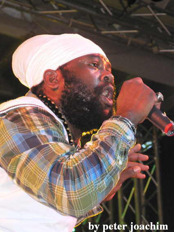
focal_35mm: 160
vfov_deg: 12.4
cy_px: 116
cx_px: 87
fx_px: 1073
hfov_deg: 9.3
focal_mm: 27.4
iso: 400
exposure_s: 1/60
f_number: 3.3
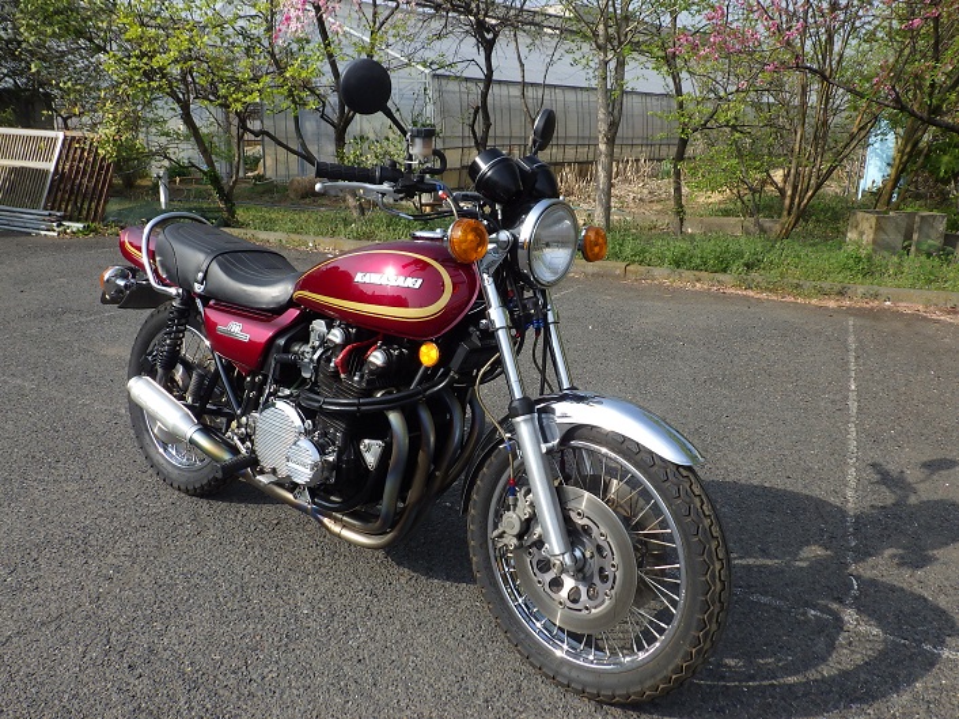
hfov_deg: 63.5
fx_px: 775
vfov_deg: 49.7
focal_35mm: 28
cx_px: 480
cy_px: 360
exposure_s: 1/640
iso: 125
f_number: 4.2
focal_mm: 5
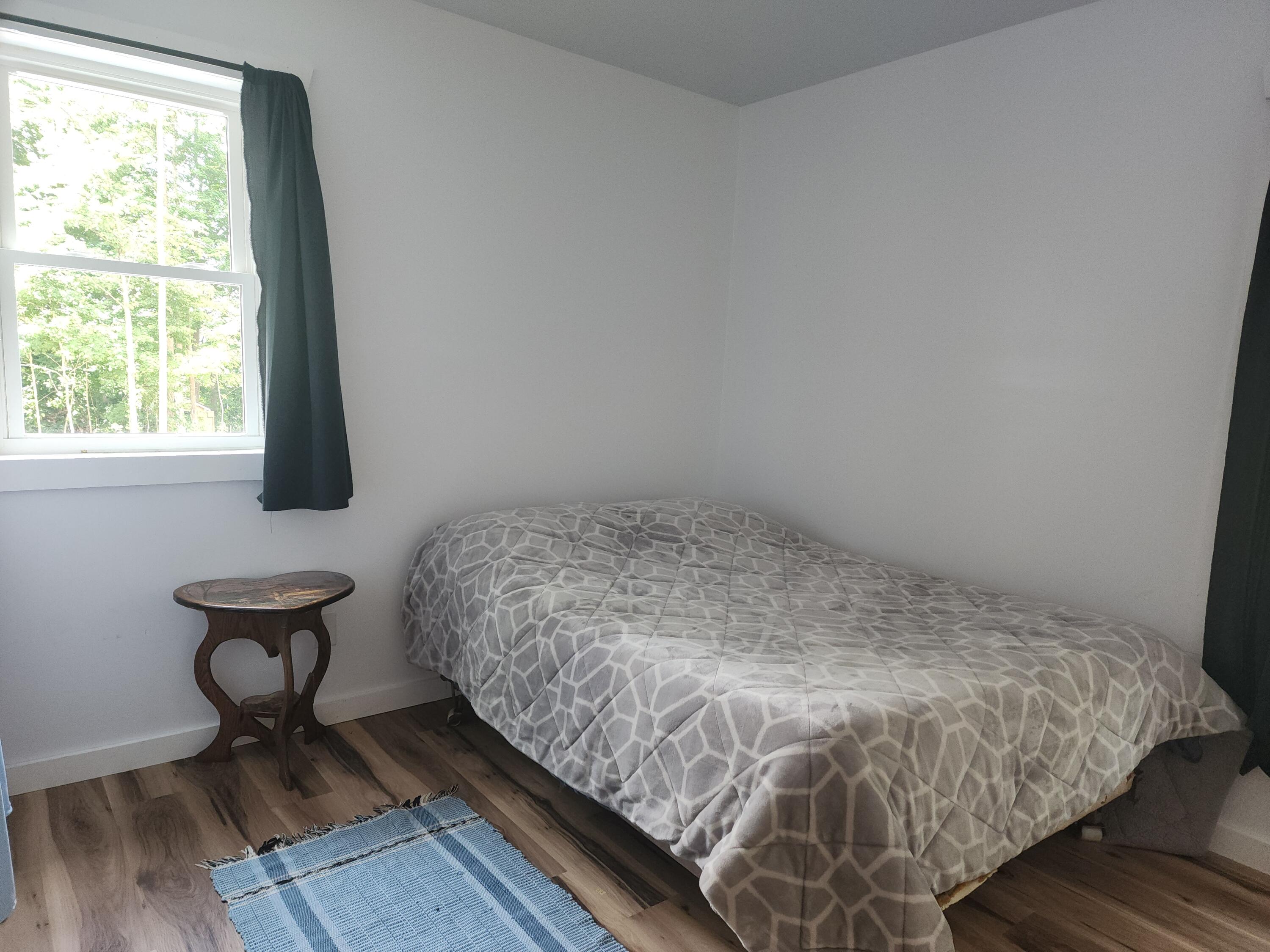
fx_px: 844
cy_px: 476
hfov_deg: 73.9
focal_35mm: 23
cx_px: 635
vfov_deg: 58.9
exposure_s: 1/60
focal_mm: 6.4
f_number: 1.8
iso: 125
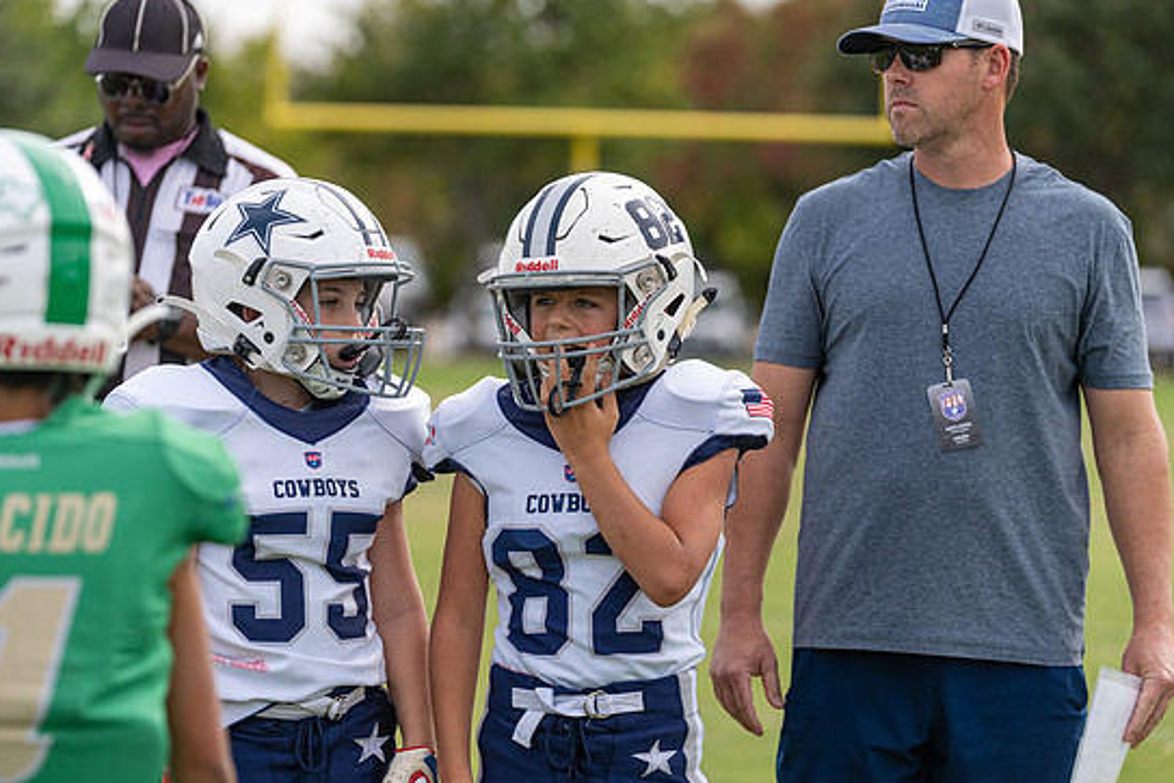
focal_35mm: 156
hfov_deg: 13.2
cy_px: 397
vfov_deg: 8.8
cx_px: 564
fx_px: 5087
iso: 250
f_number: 3.5
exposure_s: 1/1250
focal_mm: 146
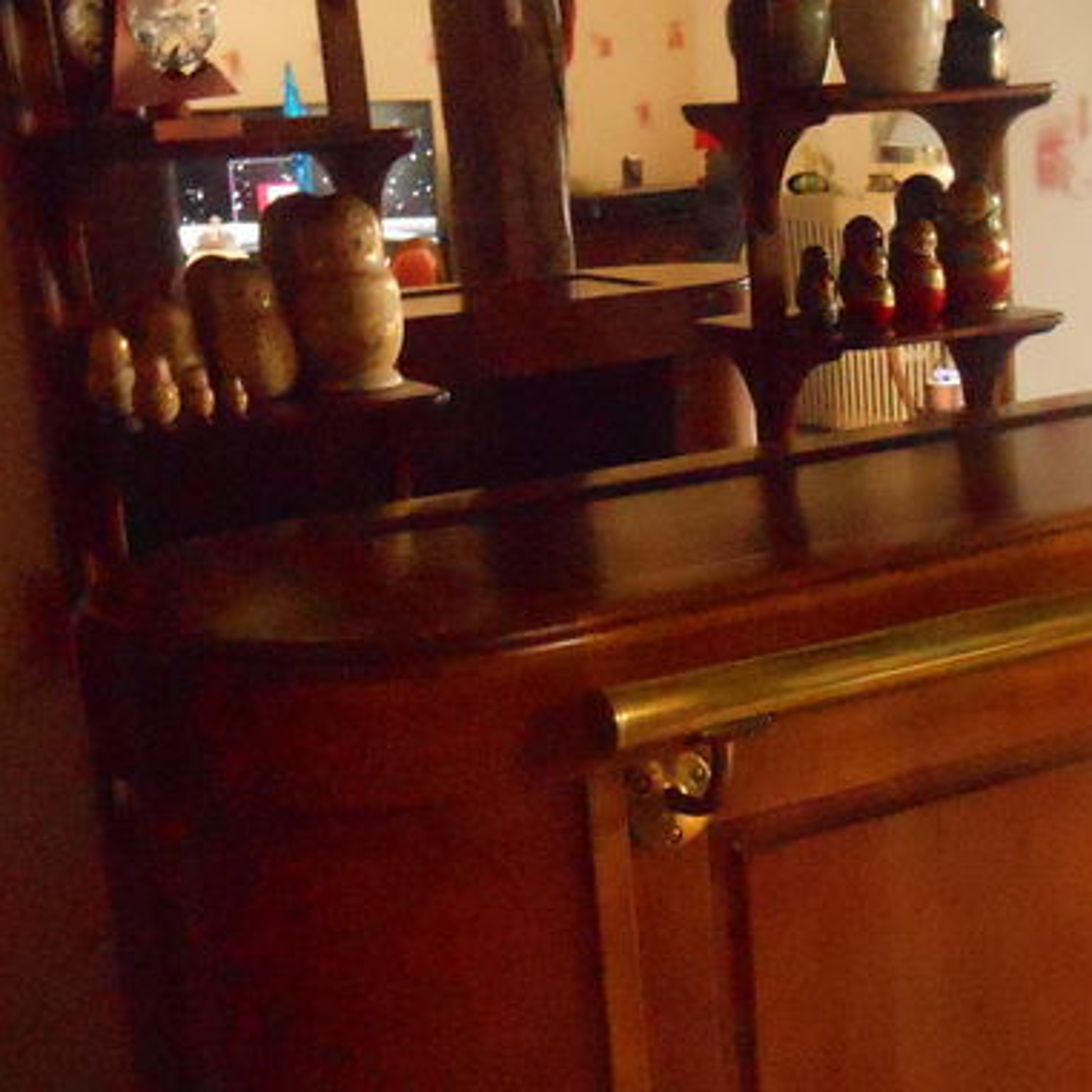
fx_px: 2070
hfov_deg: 29.2
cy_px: 539
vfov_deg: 29.6
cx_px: 788
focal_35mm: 58
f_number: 3.2
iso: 1600
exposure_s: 1/25
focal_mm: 4.5
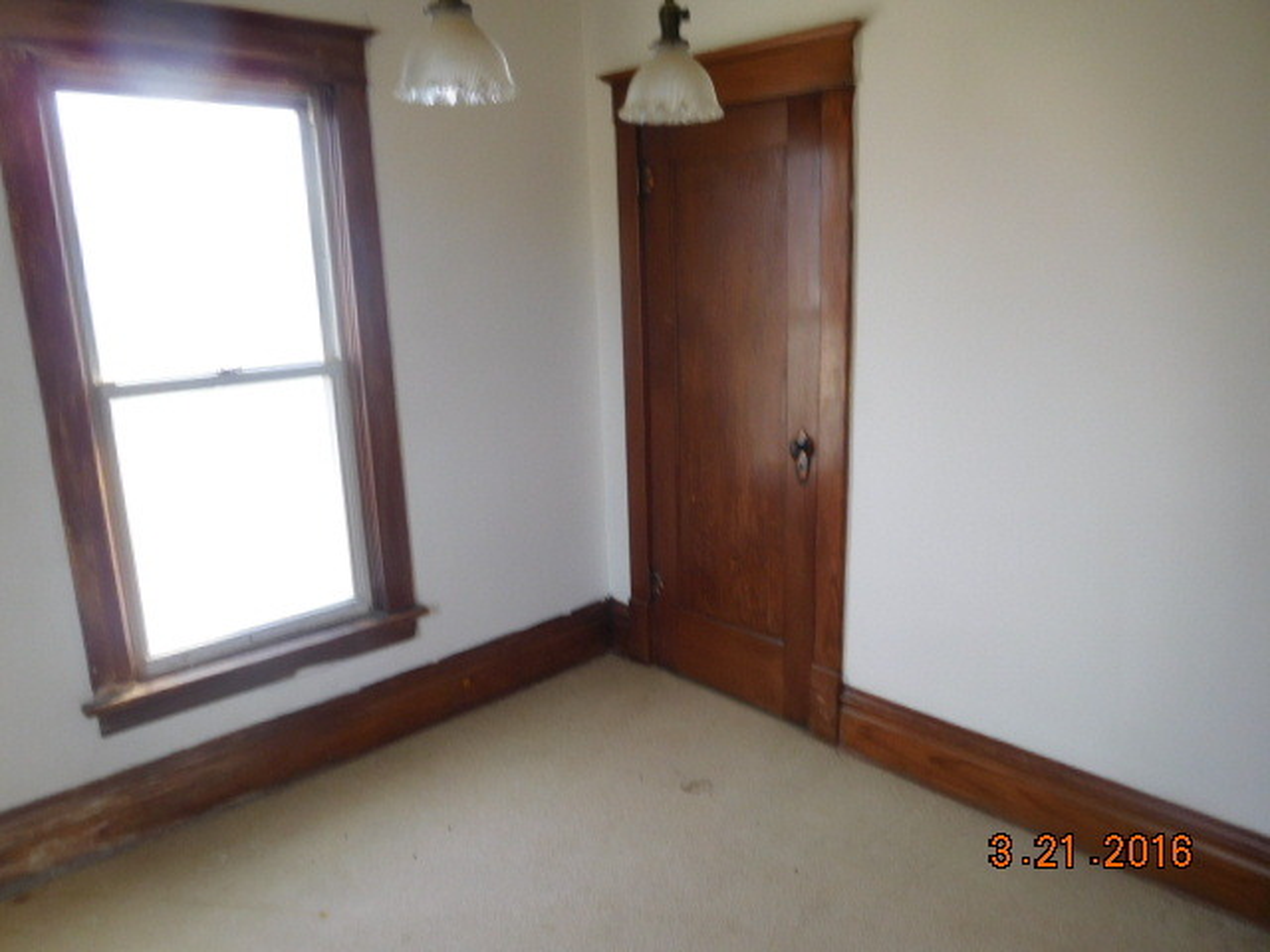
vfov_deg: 54.9
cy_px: 476
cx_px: 635
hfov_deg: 69.4
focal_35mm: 25
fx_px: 917
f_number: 3.4
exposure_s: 1/30
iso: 125
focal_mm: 4.5
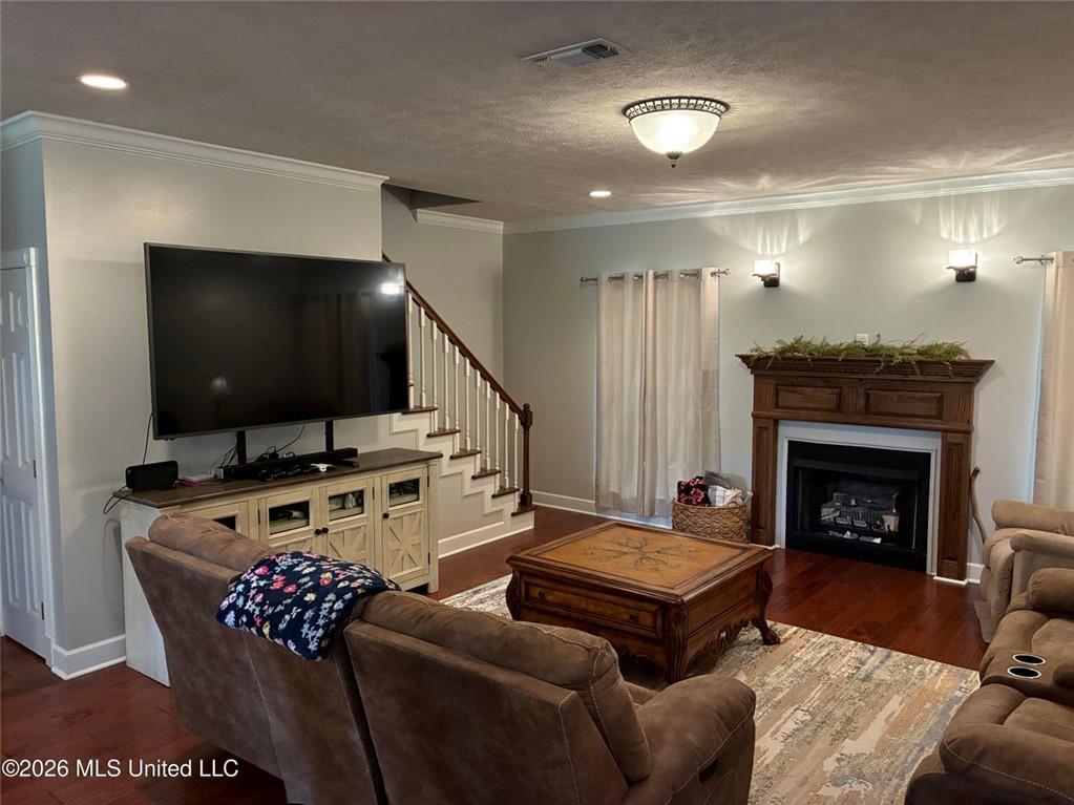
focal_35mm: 26
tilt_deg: -4.7
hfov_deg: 67.3
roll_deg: +0.1
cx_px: 537
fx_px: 807
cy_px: 402
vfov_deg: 53.1
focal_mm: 4.2
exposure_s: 1/40
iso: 200
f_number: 1.64
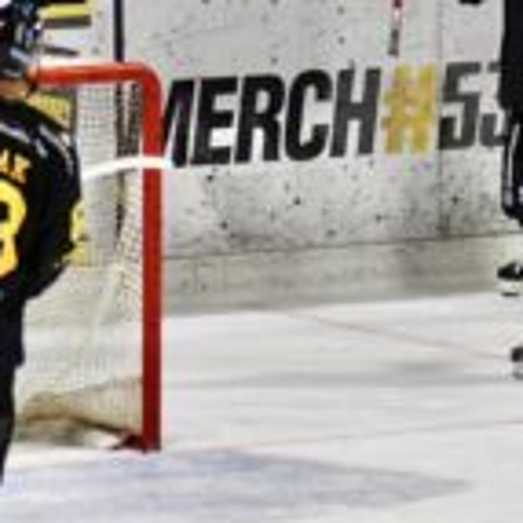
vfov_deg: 2.8
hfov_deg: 2.8
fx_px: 10512
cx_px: 501
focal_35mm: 615
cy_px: 44
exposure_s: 1/500
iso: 3200
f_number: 4.5
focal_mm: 165
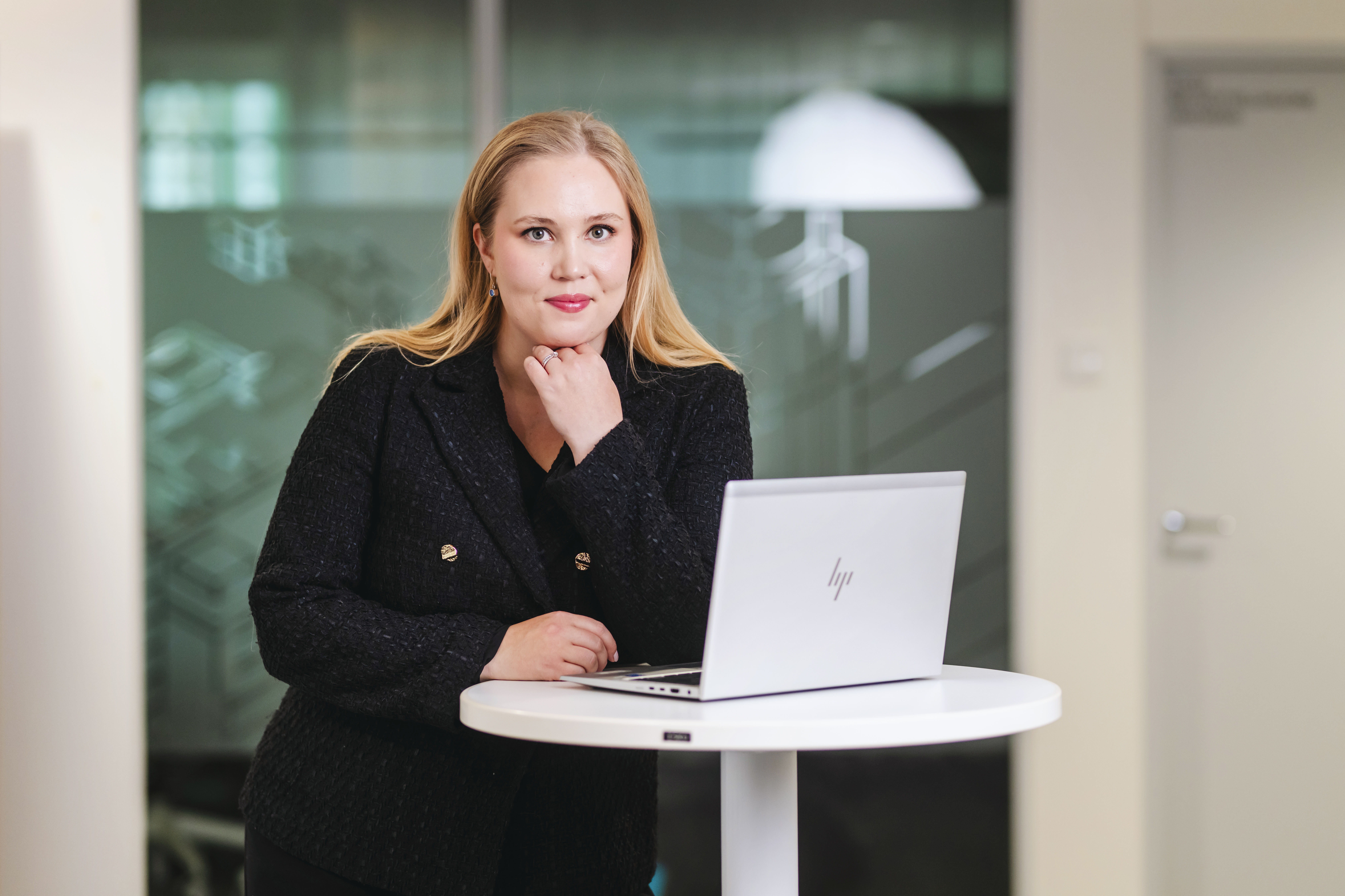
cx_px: 672
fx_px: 3175
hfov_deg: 23.9
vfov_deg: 16.1
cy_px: 448
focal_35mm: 85
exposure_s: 1/400
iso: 800
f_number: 2
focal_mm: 85
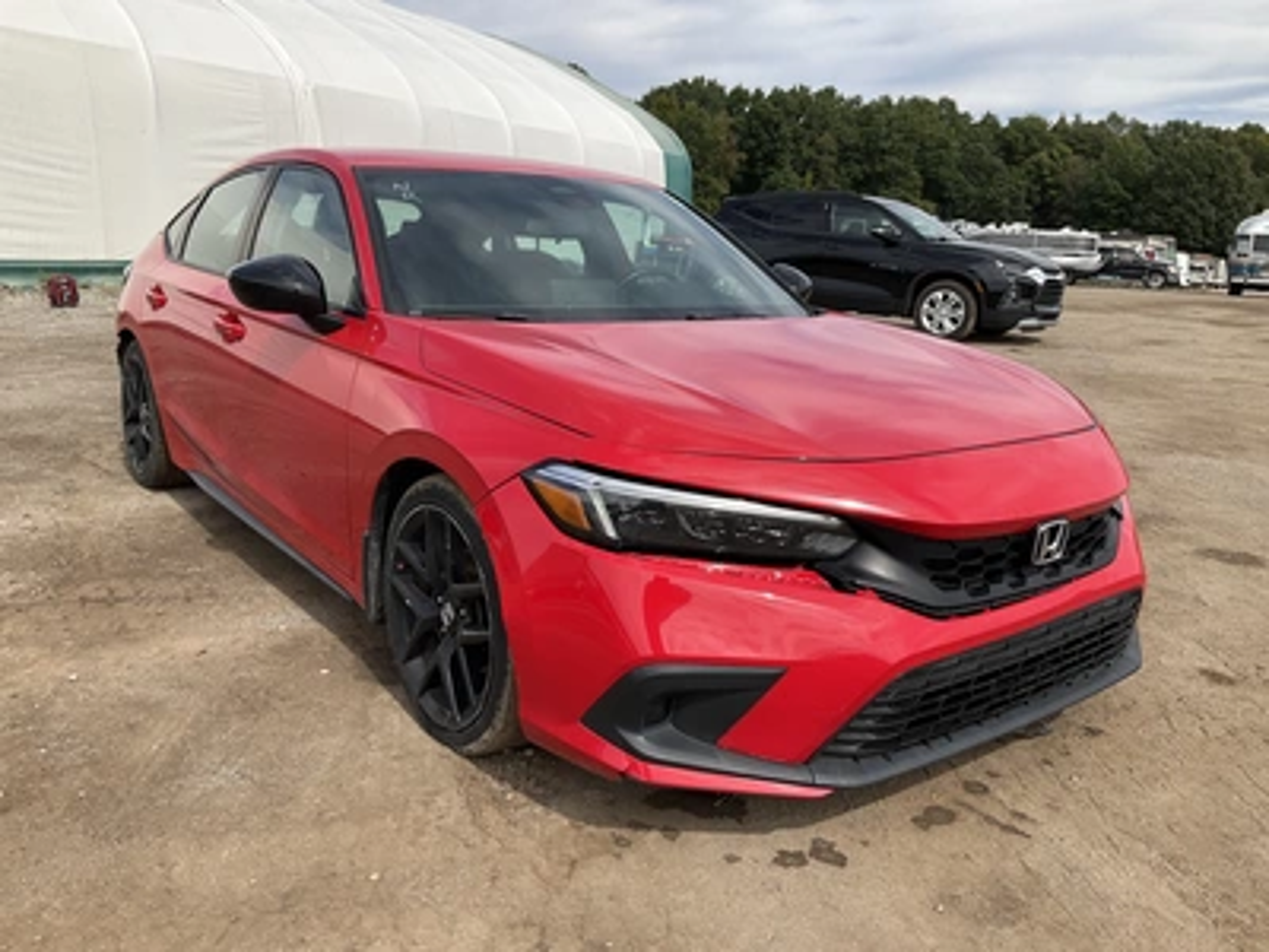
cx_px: 634
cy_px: 476
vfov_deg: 48.2
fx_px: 1063
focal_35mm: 29
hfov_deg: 61.7
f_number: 1.8
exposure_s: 1/1377
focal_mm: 3
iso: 25
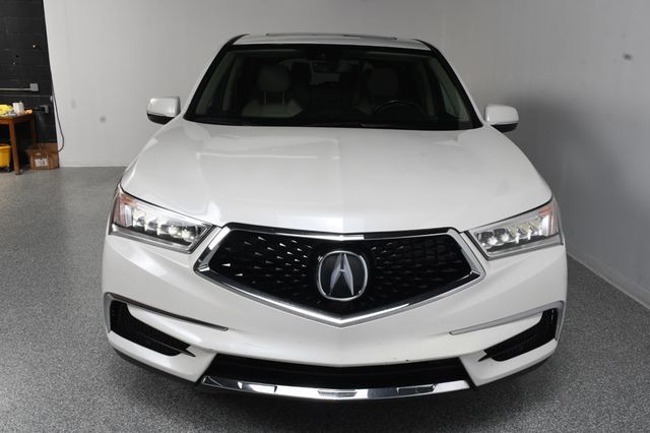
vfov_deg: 39.9
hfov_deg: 57.2
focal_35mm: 33
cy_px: 216
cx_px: 325
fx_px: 596
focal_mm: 22
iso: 100
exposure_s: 1/160
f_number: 13
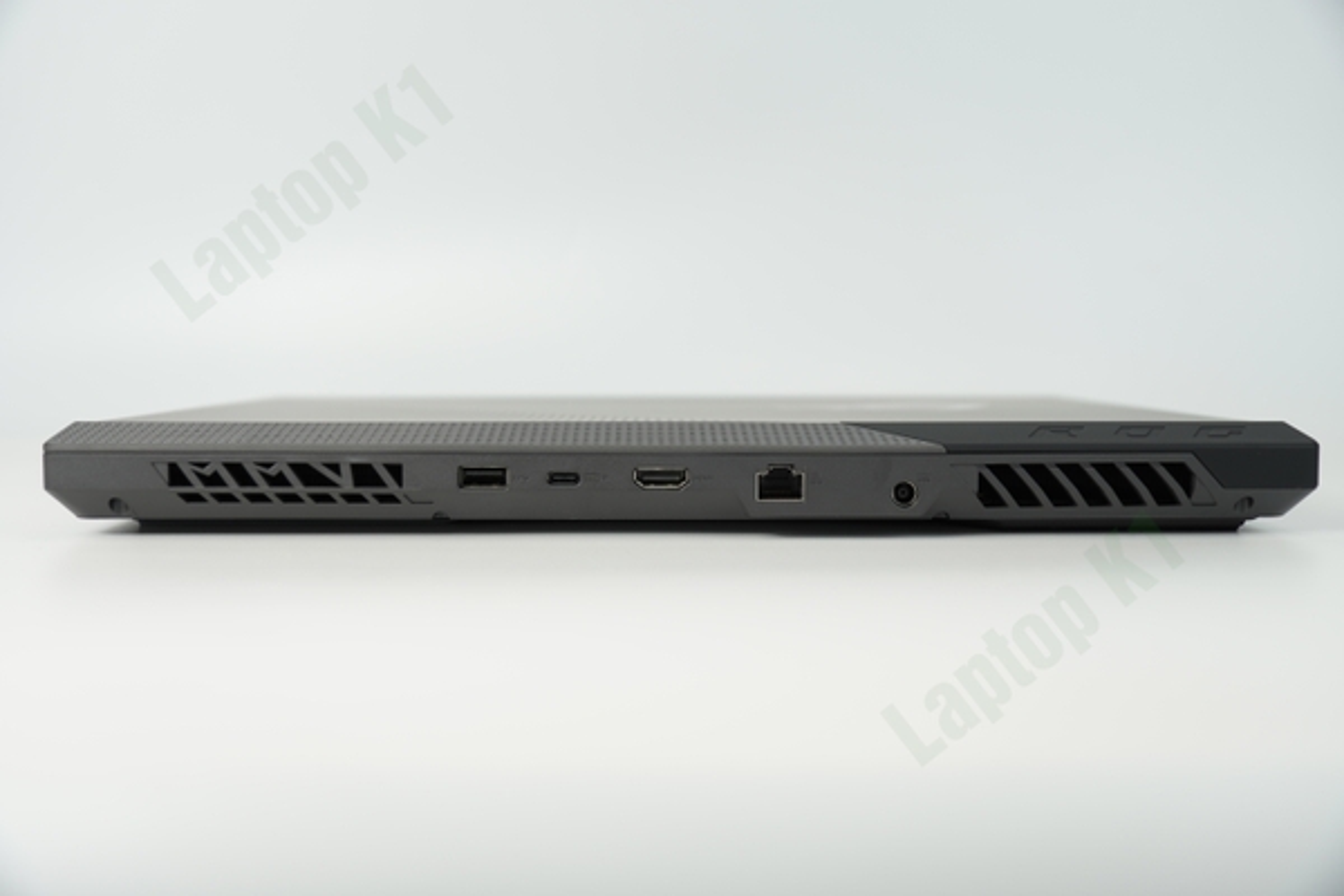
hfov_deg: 51.3
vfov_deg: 35.5
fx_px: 1400
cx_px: 672
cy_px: 448
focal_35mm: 38
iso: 100
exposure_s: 1/160
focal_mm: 25
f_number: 2.8
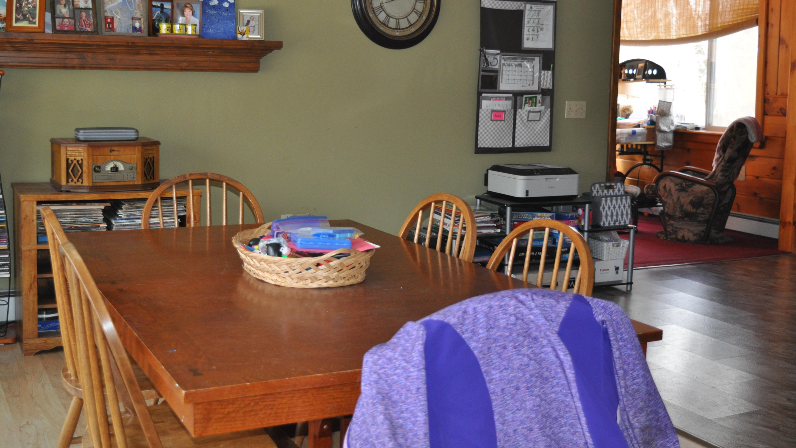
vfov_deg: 24.9
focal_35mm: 48
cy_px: 187
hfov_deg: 42.9
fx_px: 1013
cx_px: 398
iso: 800
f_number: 4.2
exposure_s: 1/125
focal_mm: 30
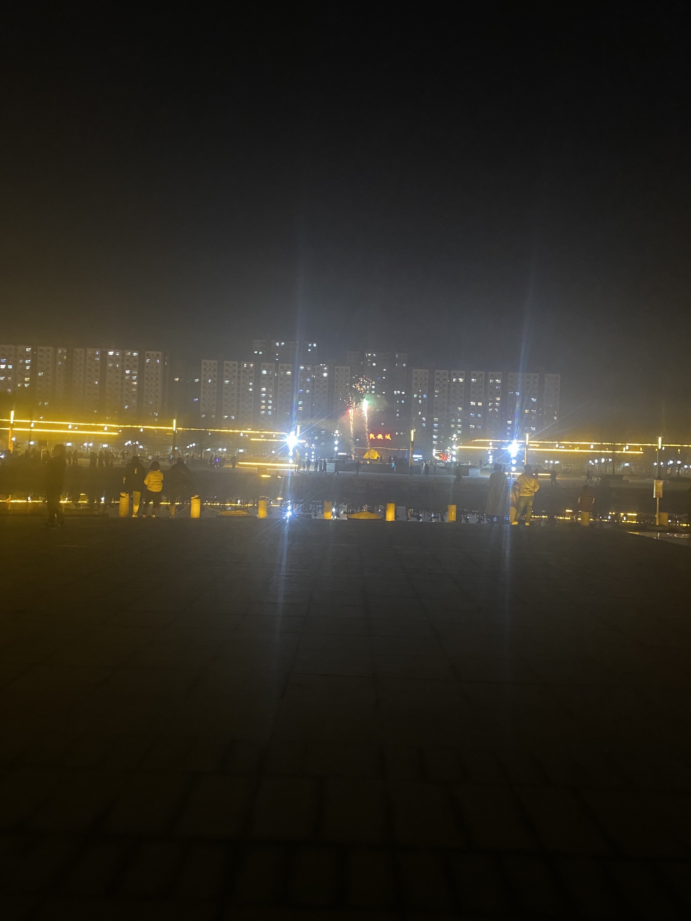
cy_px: 460
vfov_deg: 67.3
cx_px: 346
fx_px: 692
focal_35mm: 26
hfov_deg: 53.1
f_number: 1.8
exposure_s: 1/25
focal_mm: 4.25
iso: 800
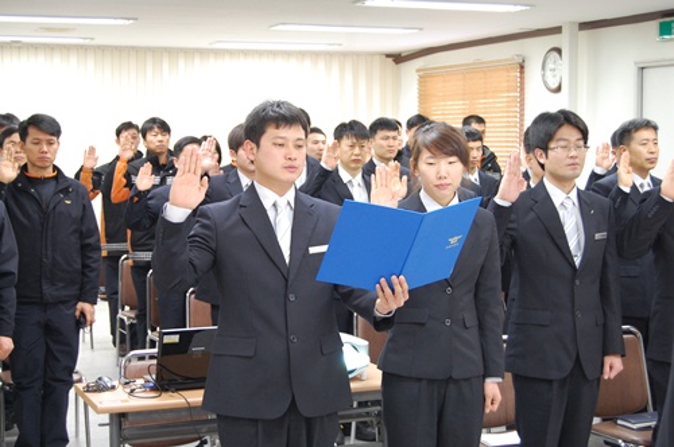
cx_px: 337
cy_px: 224
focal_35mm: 60
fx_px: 1122
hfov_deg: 33.4
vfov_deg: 22.6
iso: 800
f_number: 5
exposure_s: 1/20
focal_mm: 40
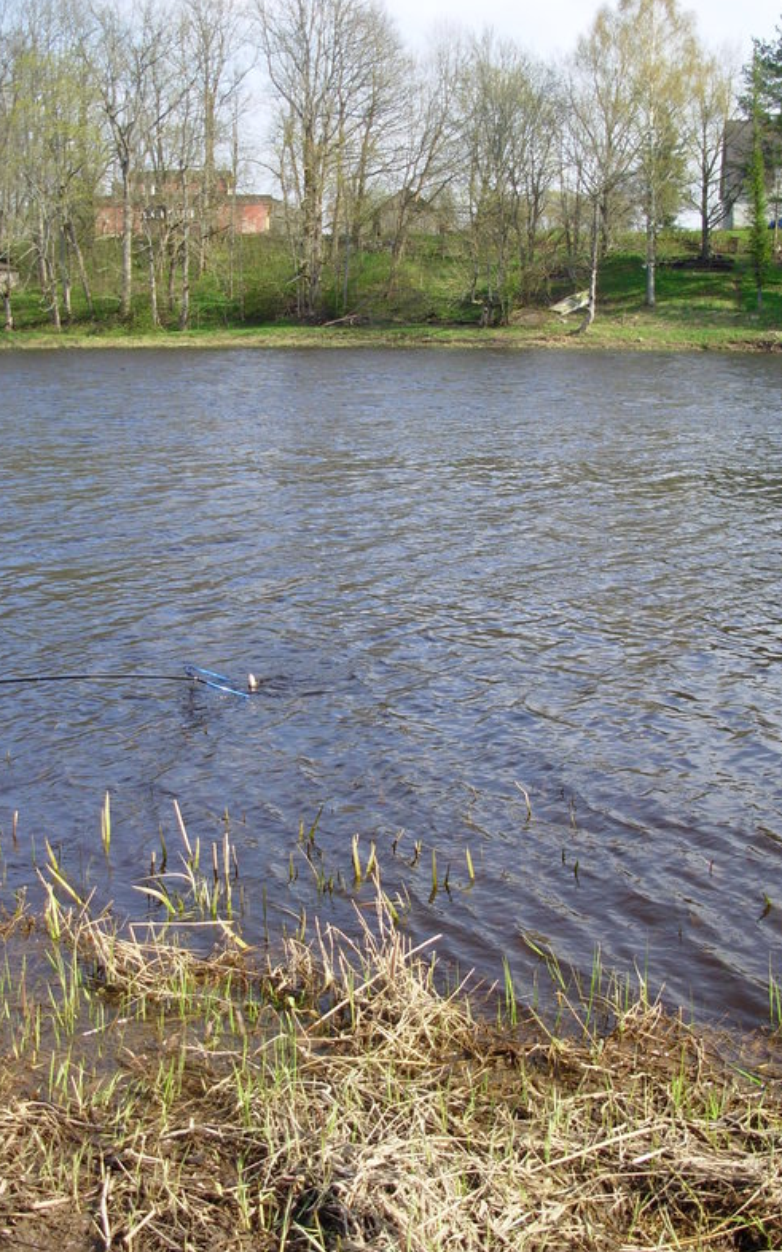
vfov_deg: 48.2
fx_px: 1399
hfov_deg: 31.2
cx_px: 392
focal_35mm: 41
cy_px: 623
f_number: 2.9
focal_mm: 6.3
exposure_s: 1/418
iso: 50
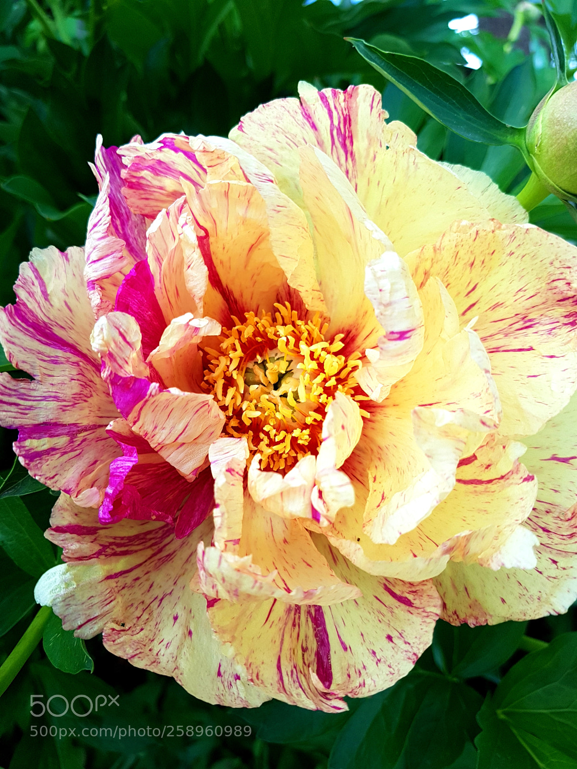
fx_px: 578
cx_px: 288
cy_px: 384
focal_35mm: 26
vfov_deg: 67.3
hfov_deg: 53.1
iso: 50
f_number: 1.7
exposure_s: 1/180
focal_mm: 4.2
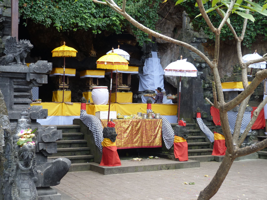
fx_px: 386
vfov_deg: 29.1
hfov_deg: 38.2
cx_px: 134
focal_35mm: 50
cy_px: 100
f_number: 3.2
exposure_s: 1/60
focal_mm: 9
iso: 80
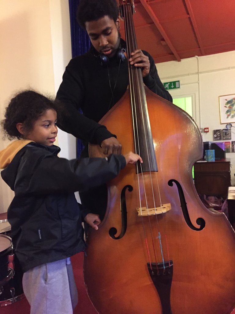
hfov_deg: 48.2
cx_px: 118
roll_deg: +2.5
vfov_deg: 61.7
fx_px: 262
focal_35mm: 29
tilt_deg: -1.2
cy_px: 157
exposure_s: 1/15
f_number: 2.2
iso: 400
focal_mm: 4.15
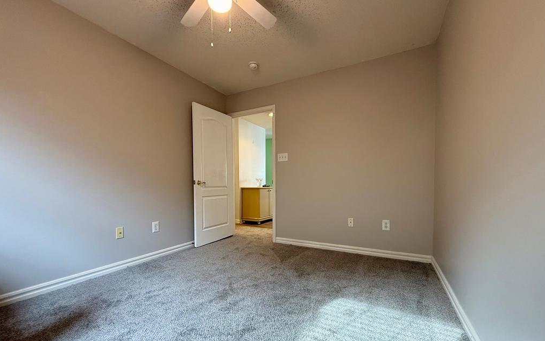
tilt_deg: -1.0
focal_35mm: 15
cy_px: 189
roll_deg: +0.0
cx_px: 274
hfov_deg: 101.5
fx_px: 223
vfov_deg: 74.5
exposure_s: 1/60
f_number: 2.2
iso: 320
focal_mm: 2.22
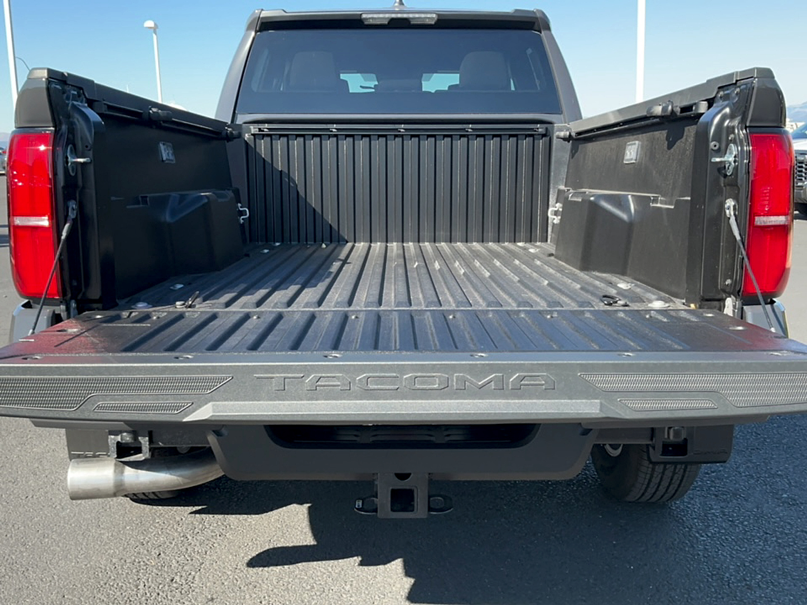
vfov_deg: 46.8
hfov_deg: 60.0
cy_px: 302
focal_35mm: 30
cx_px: 404
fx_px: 699
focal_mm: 3
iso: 32
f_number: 1.8
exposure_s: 1/482
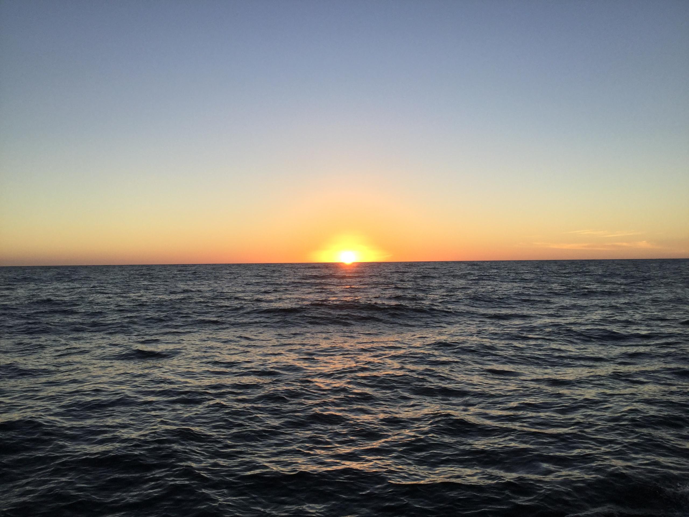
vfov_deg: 45.4
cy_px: 258
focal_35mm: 31
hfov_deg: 58.4
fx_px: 617
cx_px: 344
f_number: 2.4
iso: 25
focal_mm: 3.3
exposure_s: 1/436
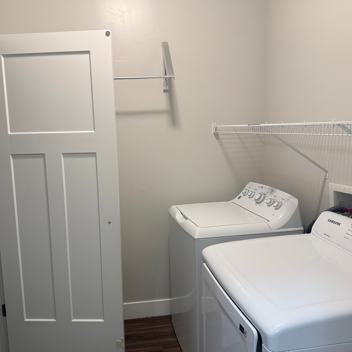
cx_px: 154
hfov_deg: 55.5
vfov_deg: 55.6
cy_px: 174
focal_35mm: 29
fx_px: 334
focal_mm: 6.76
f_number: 1.78
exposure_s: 1/60
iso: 160
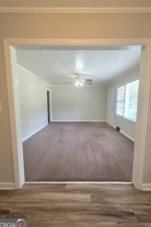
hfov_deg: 81.1
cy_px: 113
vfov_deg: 104.3
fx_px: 88
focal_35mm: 14
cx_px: 80
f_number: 1.9
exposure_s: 1/120
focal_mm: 2.2
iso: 200
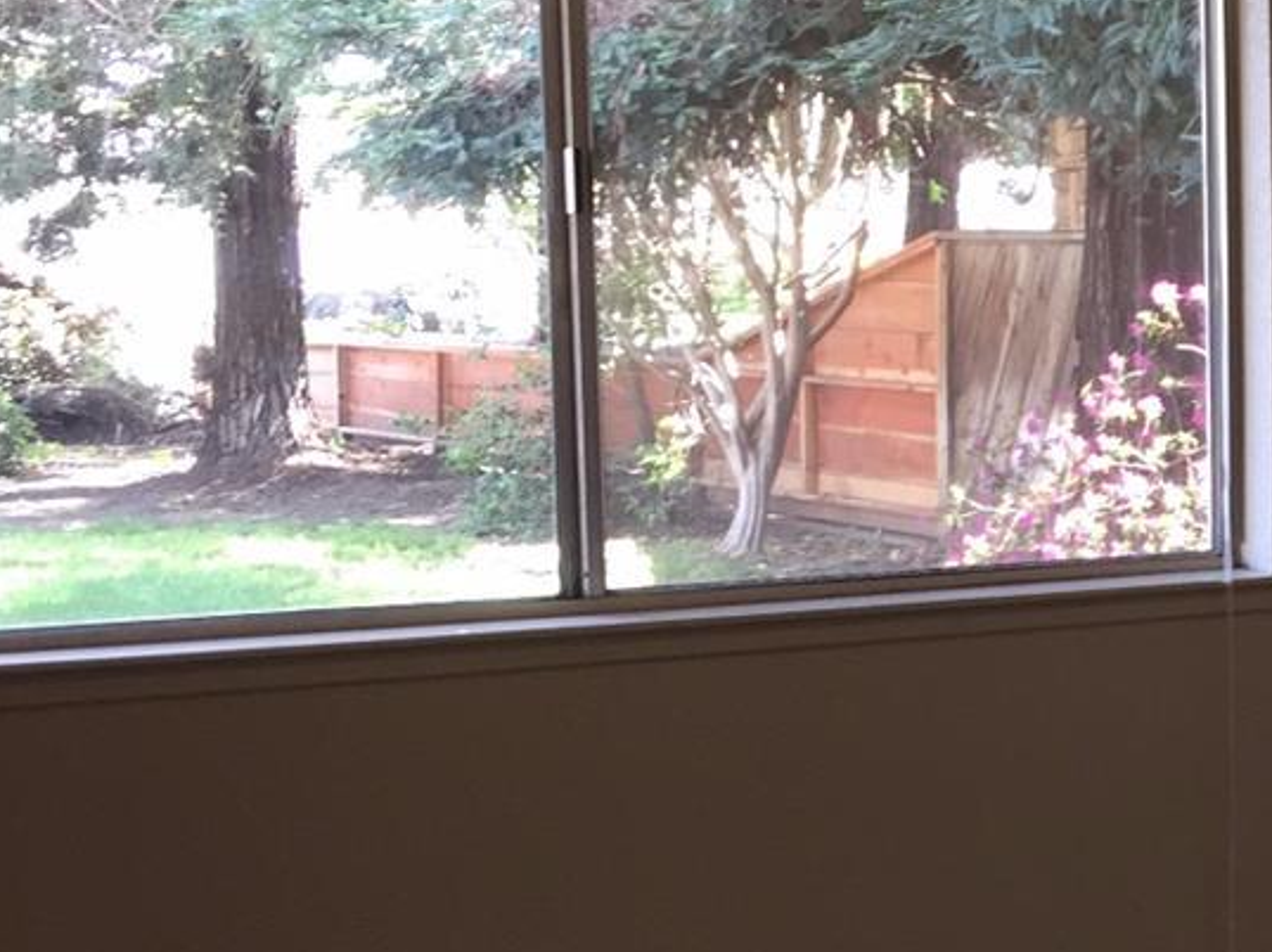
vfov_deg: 18.2
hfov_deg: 21.9
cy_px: 557
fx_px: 2974
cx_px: 1615
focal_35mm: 81
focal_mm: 4.15
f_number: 2.2
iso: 50
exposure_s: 1/30
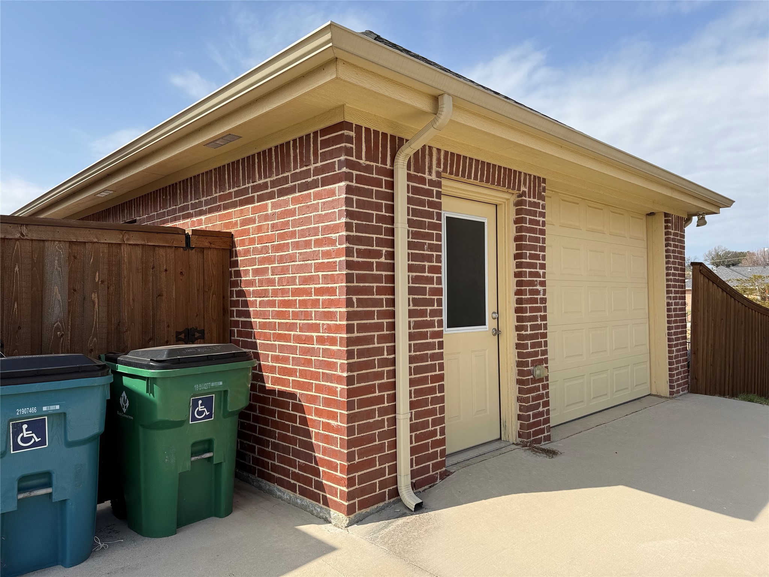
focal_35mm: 24
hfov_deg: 71.6
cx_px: 384
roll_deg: +1.3
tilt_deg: +2.9
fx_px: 533
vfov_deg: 56.8
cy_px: 288
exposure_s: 1/4405
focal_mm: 6.76
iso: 80
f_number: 1.78
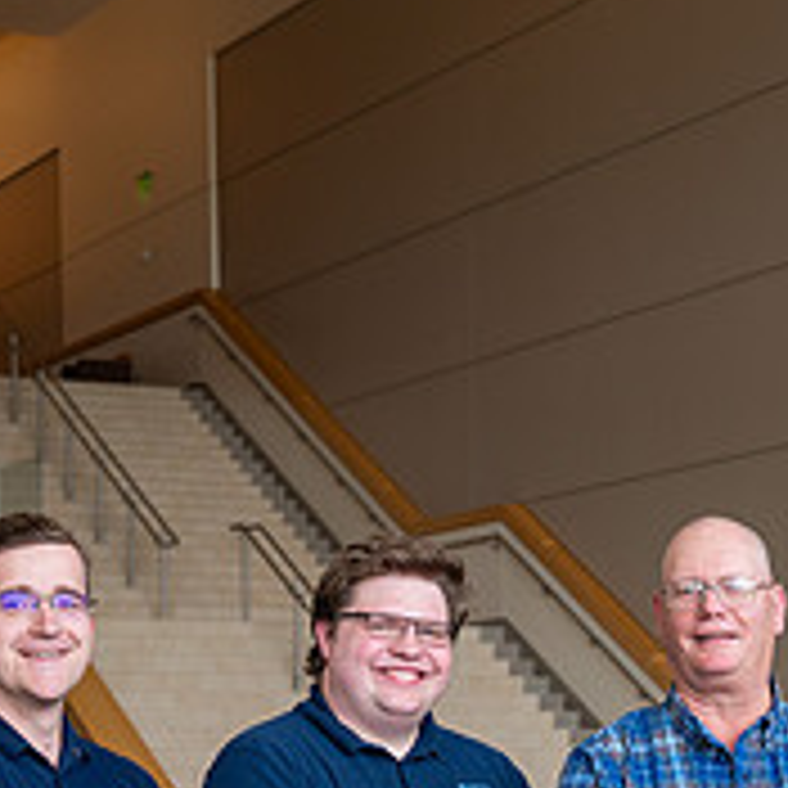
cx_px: 849
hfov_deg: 14.8
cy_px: 941
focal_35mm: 115
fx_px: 2962
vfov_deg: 14.7
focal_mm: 35
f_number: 4
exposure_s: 1/125
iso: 250
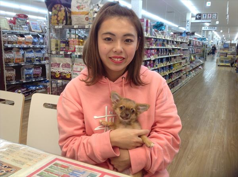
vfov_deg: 40.6
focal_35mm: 35
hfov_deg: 52.7
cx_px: 119
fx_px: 240
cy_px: 88
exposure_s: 1/40
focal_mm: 4.28
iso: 64
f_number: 2.4
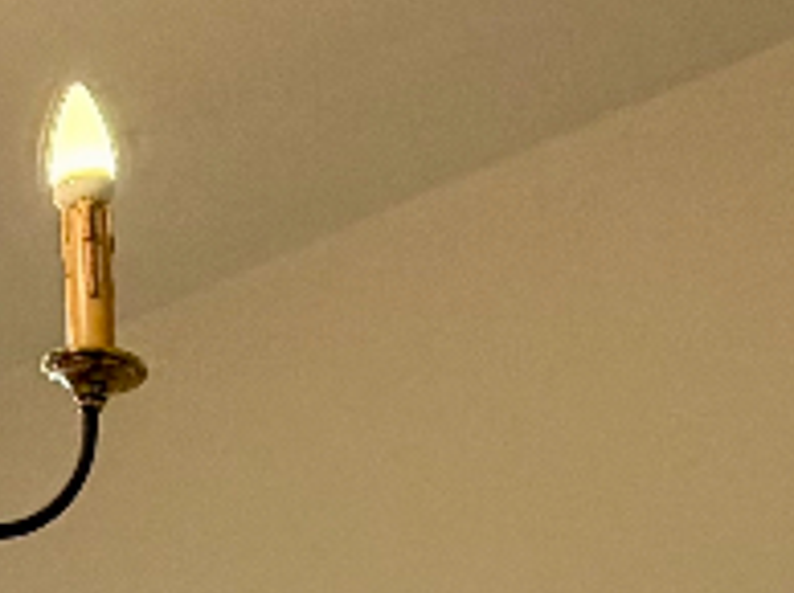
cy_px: 1632
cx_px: -119
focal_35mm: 104
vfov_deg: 10.9
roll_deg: +2.4
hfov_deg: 18.1
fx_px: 2383
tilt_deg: -8.5
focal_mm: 2.22
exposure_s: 1/100
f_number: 2.2
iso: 200
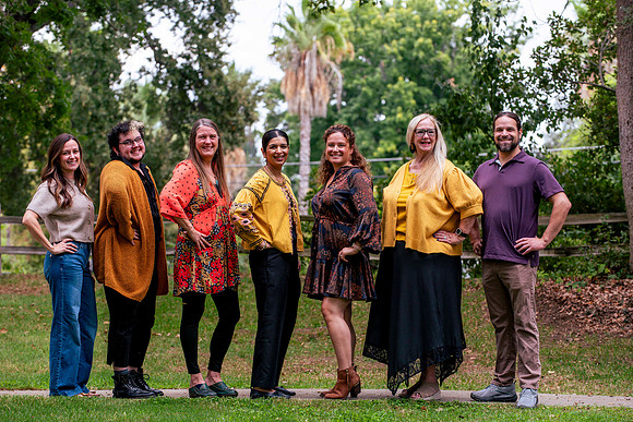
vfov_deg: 11.0
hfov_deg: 16.4
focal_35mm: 125
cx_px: 316
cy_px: 211
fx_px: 2198
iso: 200
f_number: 5.6
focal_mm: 125
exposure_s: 1/250
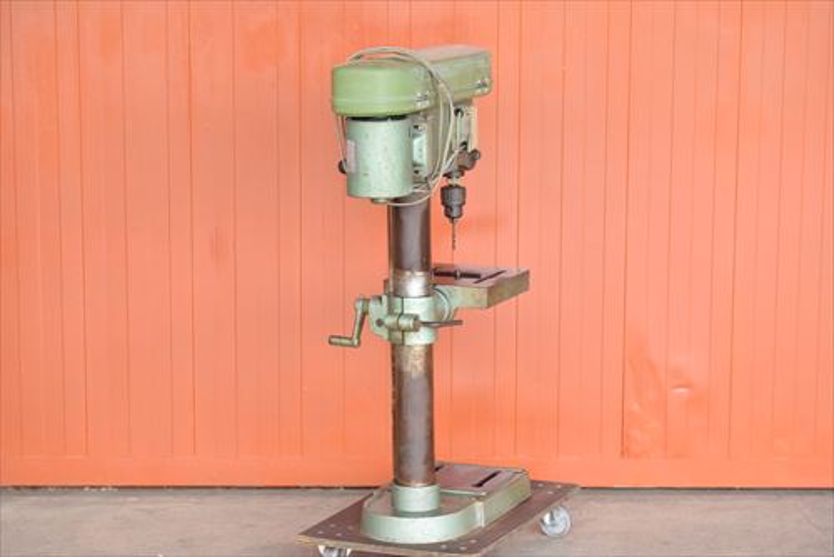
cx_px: 417
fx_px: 2260
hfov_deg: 20.9
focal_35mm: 98
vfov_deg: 14.1
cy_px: 278
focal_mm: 65
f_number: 6.3
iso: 1250
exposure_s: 1/200
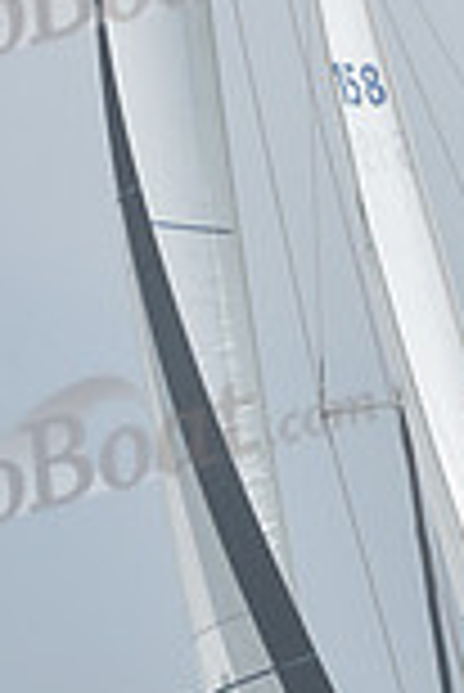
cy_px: 176
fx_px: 5092
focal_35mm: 264
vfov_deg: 7.8
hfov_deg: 5.2
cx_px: 610
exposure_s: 1/800
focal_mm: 70
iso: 320
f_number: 13
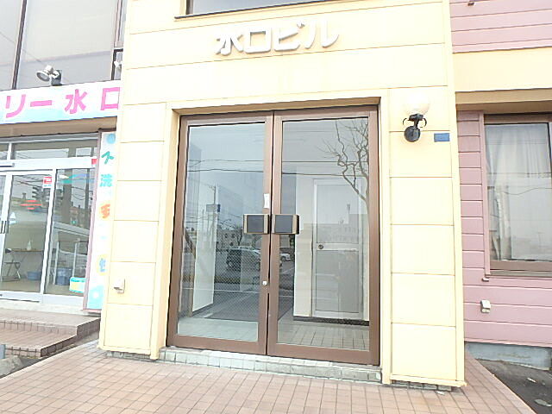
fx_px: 335
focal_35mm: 21
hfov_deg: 79.0
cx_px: 276
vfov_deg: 63.4
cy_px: 207
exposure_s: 1/50
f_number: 3.5
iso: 200
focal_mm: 3.7
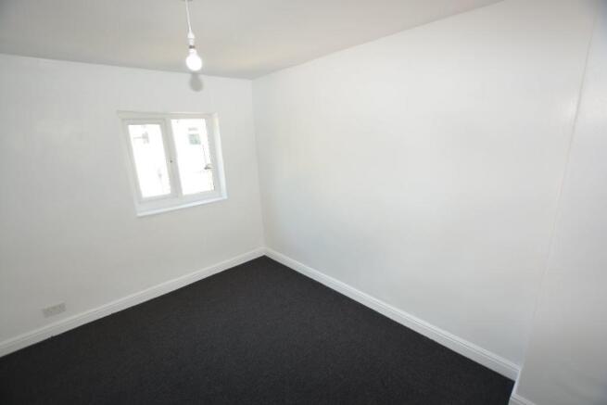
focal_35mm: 15
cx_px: 304
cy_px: 202
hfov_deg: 100.4
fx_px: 253
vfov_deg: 77.4
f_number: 4
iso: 320
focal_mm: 10
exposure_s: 1/60
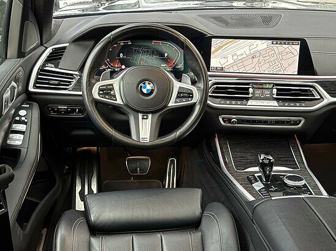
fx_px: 466
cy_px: 126
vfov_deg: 30.2
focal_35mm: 48
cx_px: 168
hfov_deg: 39.7
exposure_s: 1/34
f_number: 1.78
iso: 500
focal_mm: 6.76
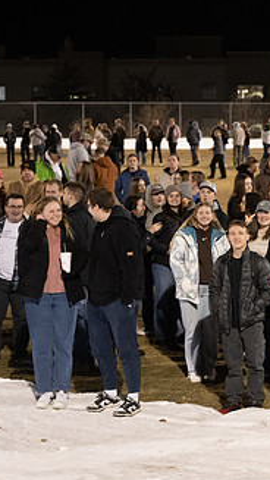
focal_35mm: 130
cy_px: 241
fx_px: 1654
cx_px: 414
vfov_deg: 16.5
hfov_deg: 9.1
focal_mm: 63
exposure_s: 1/125
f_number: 4
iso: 3200
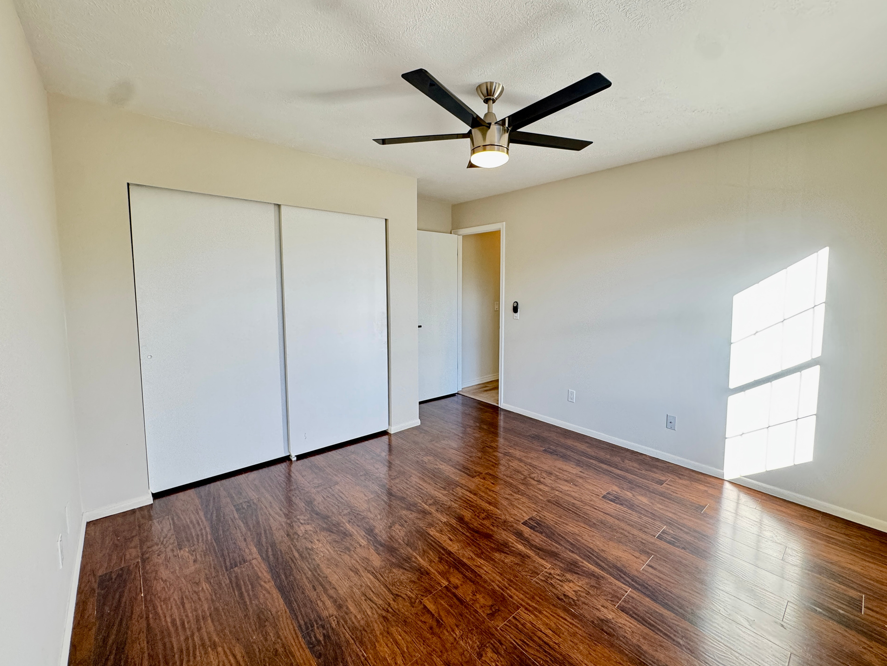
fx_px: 384
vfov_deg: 81.7
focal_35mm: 15
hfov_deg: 98.1
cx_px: 462
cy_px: 317
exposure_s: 1/120
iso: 200
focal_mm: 2.22
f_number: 2.2
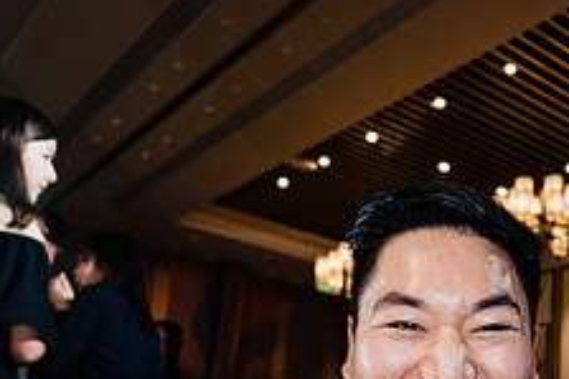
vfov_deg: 27.8
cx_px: 450
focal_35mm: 47
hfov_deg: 40.3
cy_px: 324
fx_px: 742
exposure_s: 1/160
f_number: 2.8
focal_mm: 14
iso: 800
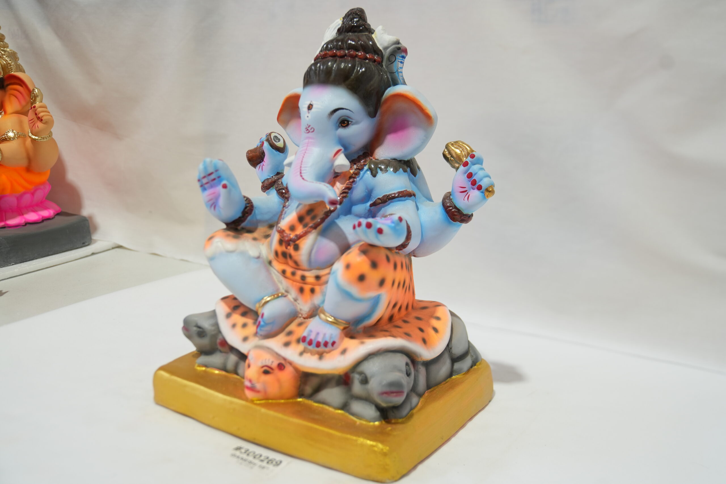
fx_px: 726
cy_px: 242
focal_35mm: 36
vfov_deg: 36.9
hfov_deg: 53.1
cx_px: 363
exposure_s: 1/200
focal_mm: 36
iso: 500
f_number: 3.5
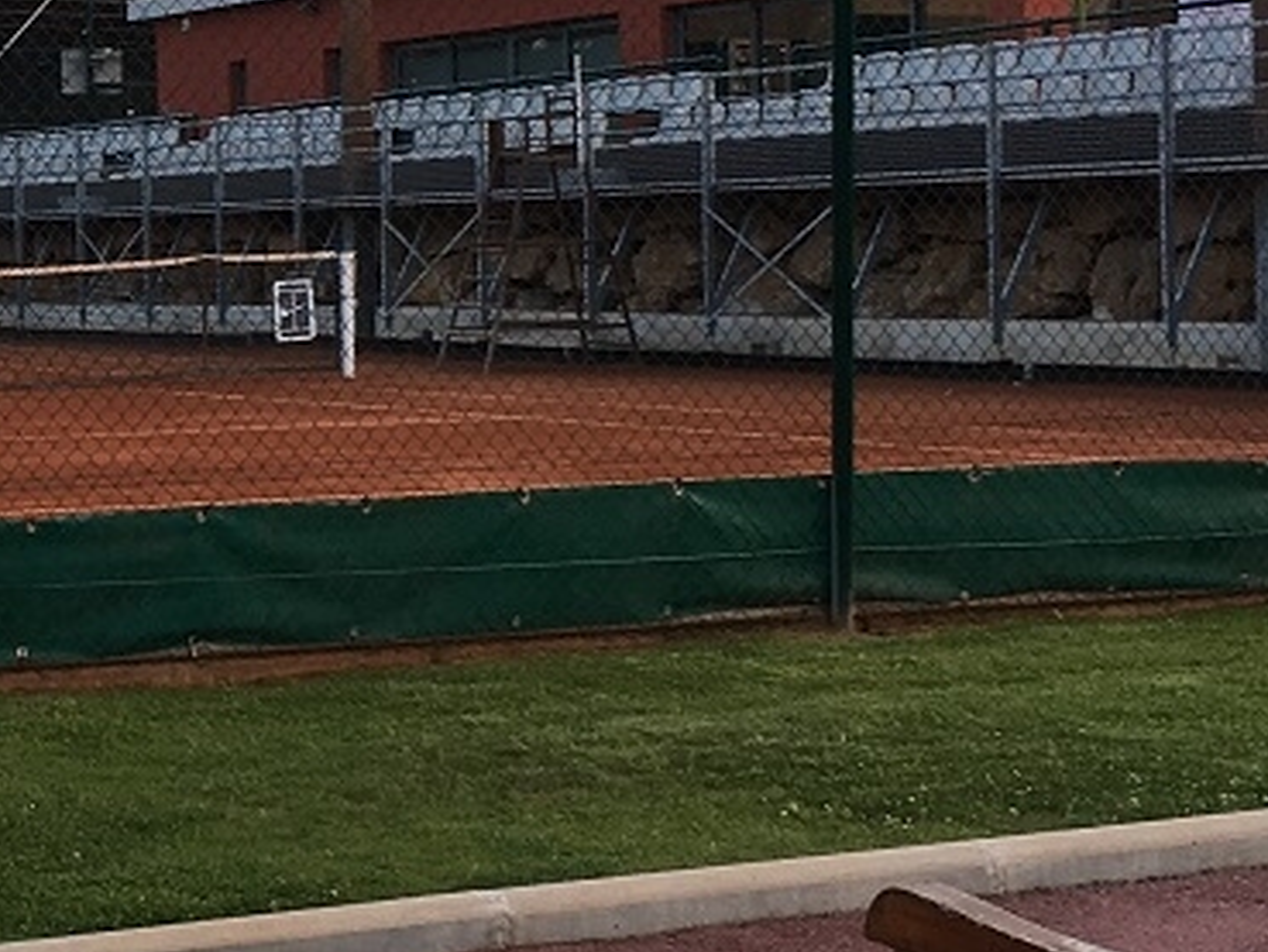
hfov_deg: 19.3
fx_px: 3481
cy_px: 265
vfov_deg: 15.5
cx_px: -316
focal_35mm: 95
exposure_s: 1/114
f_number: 2.2
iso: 25
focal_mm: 4.15
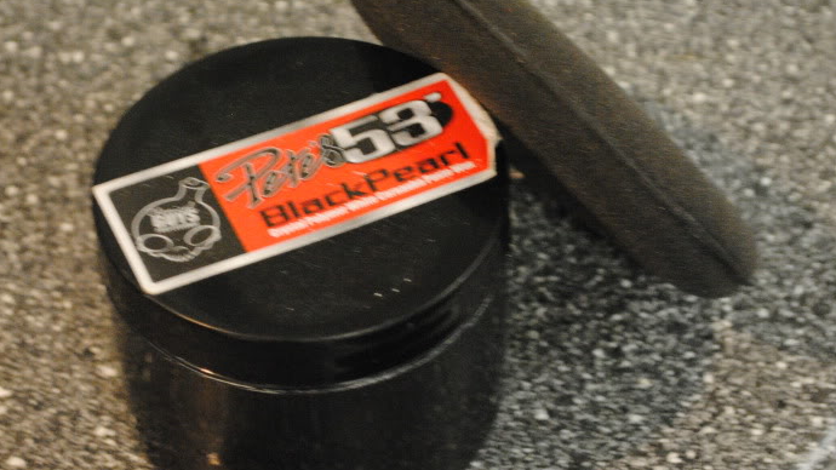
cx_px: 382
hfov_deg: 19.1
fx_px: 2483
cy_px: 196
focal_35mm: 112
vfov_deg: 10.8
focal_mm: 48
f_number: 5.3
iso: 1600
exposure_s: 1/25
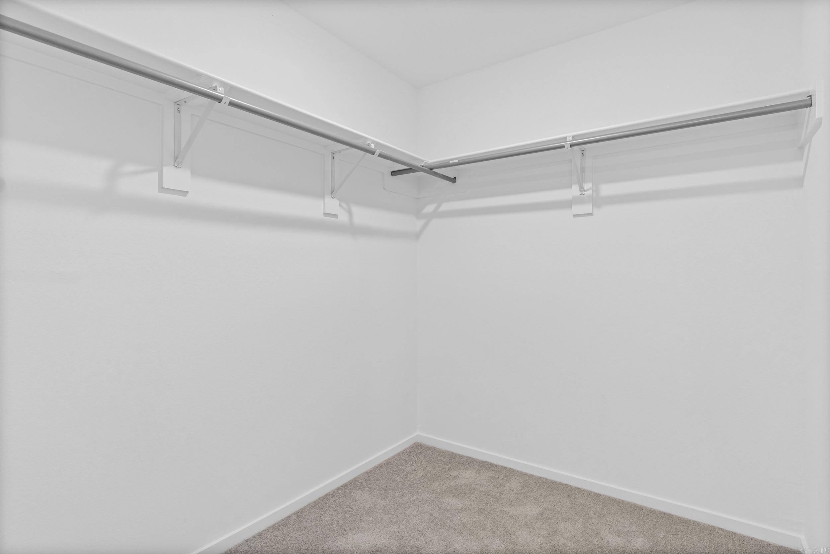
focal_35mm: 18
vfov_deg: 67.4
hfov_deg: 90.0
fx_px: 415
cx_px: 415
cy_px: 277
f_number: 9
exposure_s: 1/2
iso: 250
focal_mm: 12
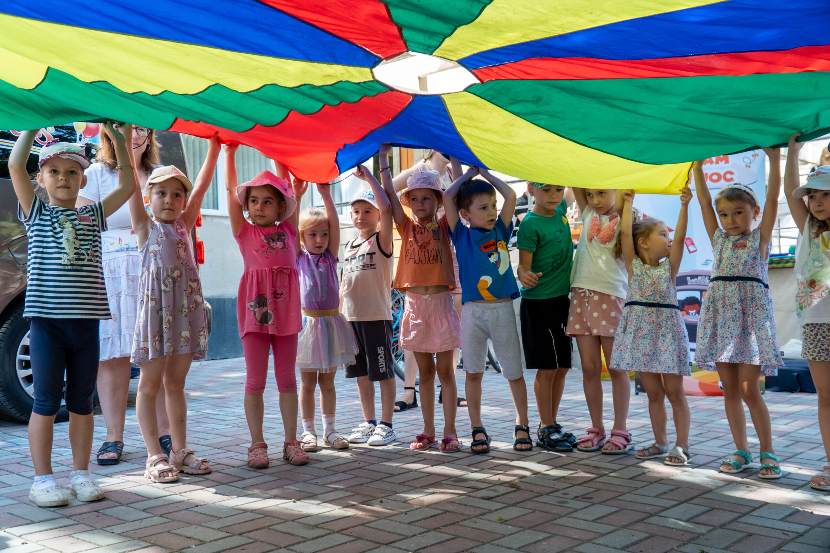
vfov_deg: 38.9
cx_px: 415
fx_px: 784
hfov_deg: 55.8
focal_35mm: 34
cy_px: 276
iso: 250
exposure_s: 1/250
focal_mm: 23
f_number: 4
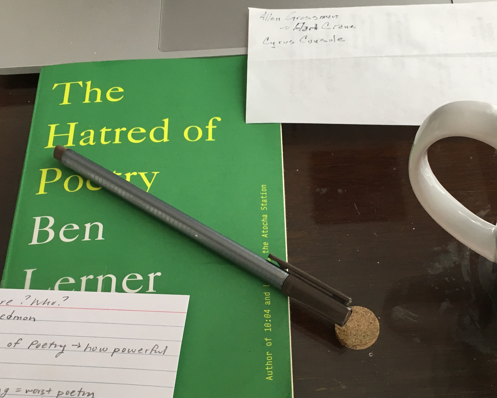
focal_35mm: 47
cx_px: 279
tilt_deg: -59.1
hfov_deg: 39.5
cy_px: 237
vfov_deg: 32.0
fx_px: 691
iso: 32
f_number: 2.2
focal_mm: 4.15
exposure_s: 1/30
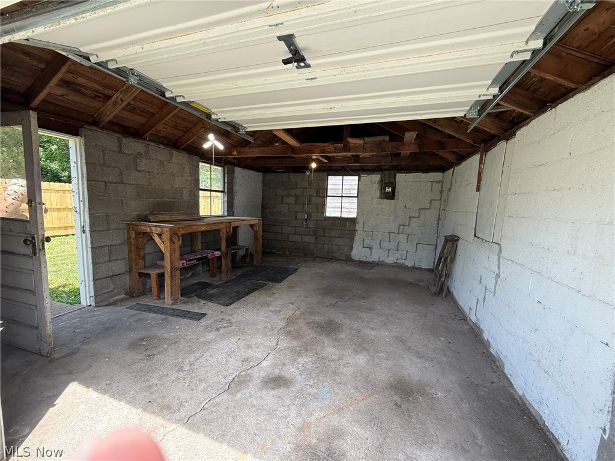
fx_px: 249
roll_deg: -2.8
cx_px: 308
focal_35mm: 14
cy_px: 230
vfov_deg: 85.7
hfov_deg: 102.1
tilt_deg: -6.5
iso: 100
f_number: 2.2
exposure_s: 1/120
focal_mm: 2.22
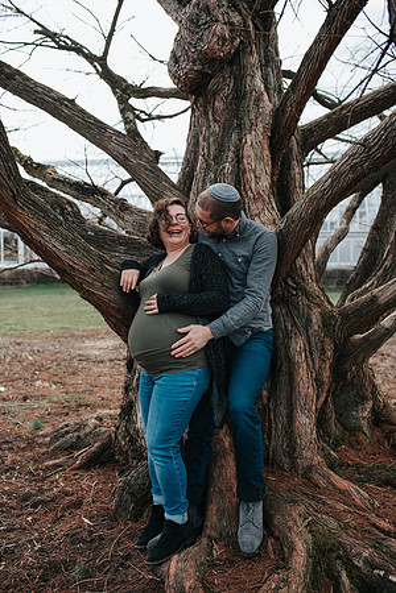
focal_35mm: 35
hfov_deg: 37.9
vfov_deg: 54.4
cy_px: 296
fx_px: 577
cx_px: 198
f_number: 3.2
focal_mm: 35
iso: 400
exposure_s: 1/800
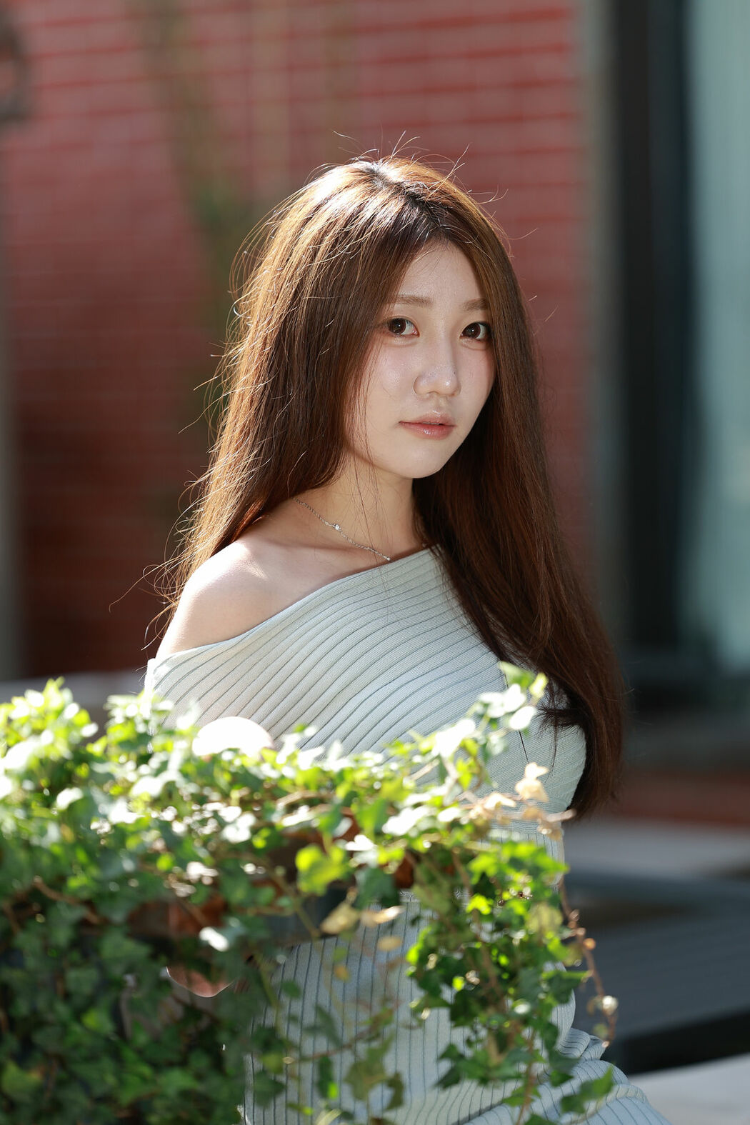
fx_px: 5062
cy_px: 562
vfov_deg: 12.7
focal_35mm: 162
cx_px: 375
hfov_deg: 8.5
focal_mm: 163
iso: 100
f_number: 2.8
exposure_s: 1/250
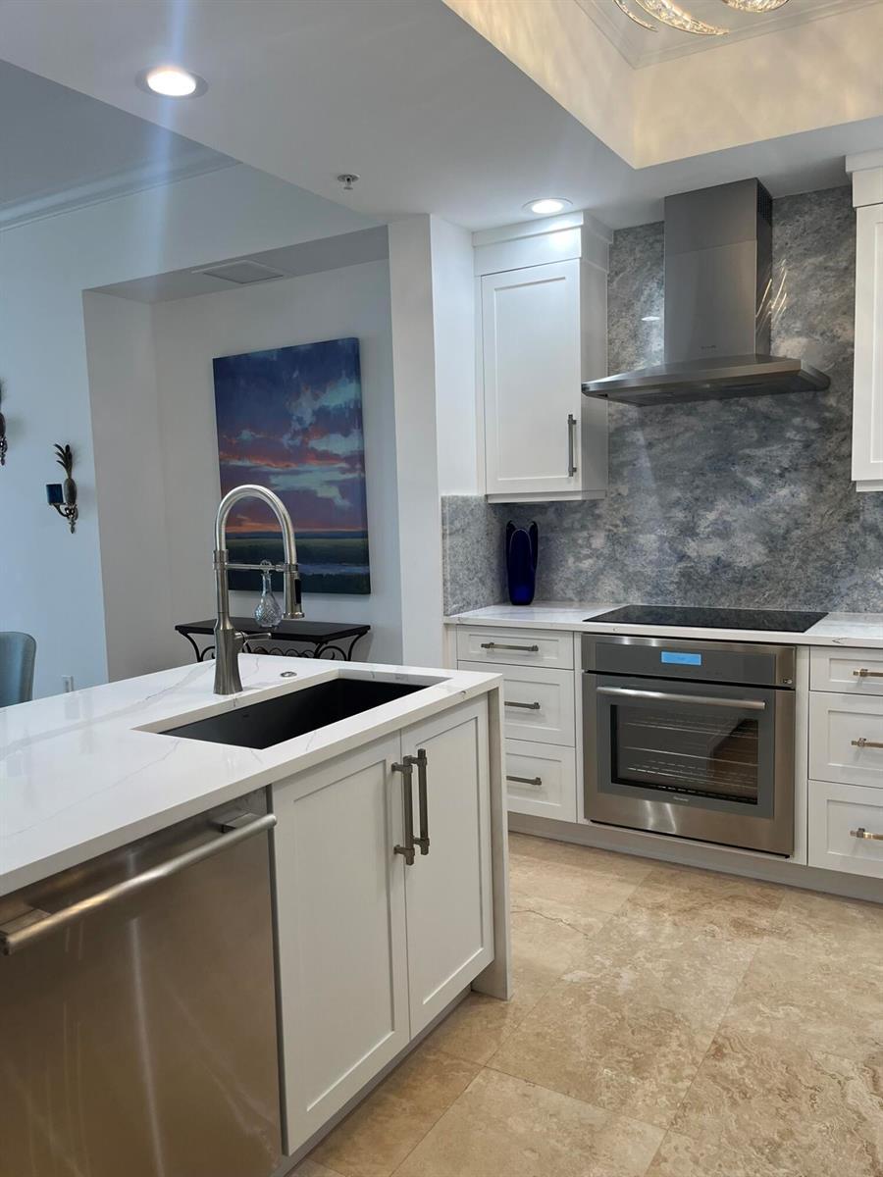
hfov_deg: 53.1
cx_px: 442
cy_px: 588
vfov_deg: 67.3
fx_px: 884
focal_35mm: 26
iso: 80
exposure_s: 1/120
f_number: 1.6
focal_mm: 5.1
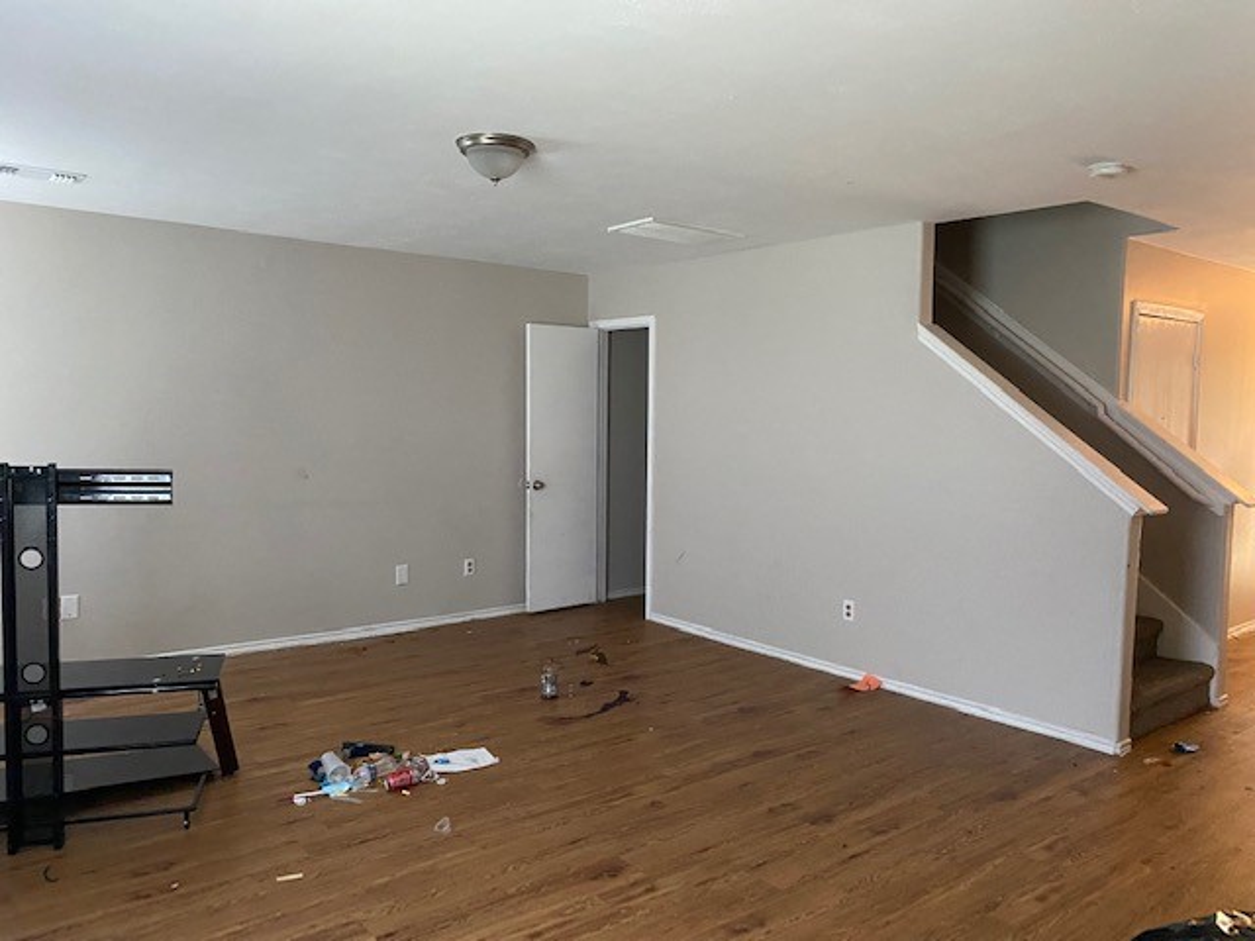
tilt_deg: -5.1
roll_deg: -1.2
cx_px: 628
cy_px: 470
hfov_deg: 67.3
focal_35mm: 26
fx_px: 943
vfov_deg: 53.1
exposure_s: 1/40
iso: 500
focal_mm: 4.25
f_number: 1.8
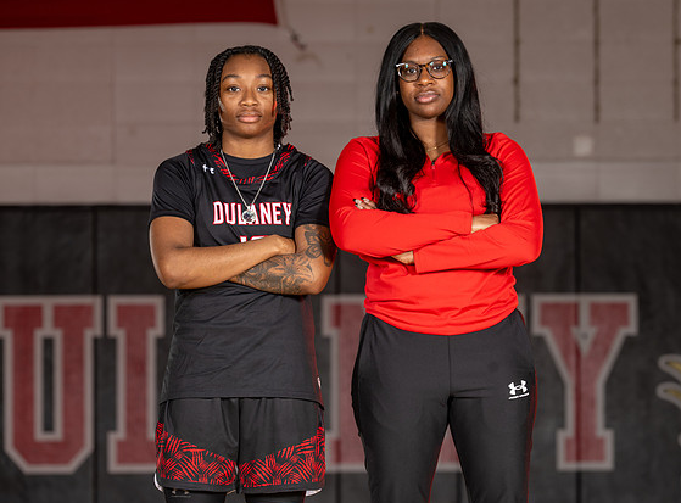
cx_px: 422
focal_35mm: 225
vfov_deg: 6.5
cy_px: 249
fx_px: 4403
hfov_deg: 8.8
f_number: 6.3
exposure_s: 1/125
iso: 80
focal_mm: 175
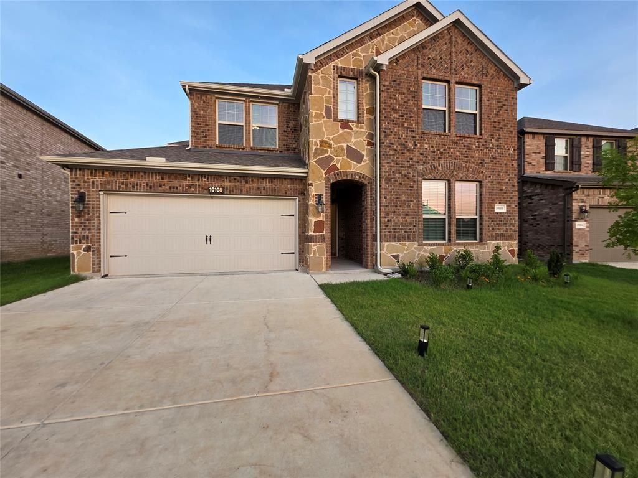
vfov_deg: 89.9
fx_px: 240
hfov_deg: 106.2
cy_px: 239
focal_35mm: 13
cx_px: 319
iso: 40
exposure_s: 1/128
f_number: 1.9
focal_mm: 2.2
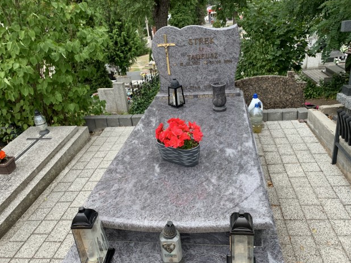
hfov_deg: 65.3
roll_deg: +8.9
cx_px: 182
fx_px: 274
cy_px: 130
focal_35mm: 27
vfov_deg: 51.4
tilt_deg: -19.1
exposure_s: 1/537
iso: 25
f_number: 1.8
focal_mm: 4.25
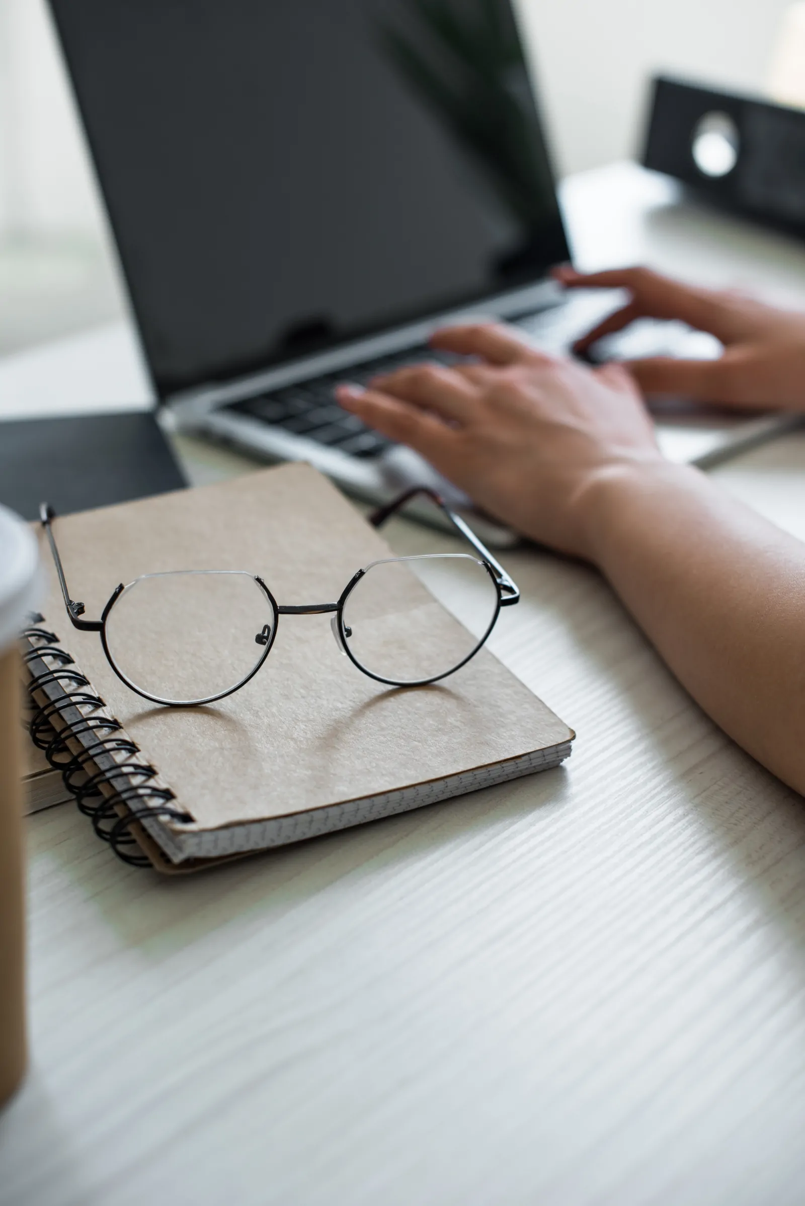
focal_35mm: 50
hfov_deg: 27.0
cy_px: 603
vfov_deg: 39.6
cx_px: 402
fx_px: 1676
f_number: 3.5
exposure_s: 1/250
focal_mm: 50
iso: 125
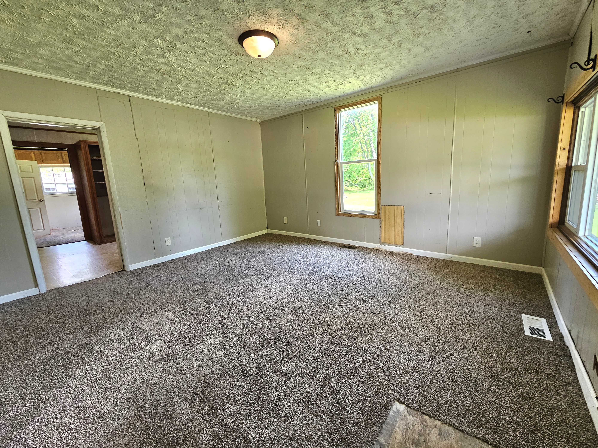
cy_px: 224
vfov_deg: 89.9
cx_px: 299
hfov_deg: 106.2
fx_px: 225
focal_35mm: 13
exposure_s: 1/60.2
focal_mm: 2.2
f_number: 2.2
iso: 125
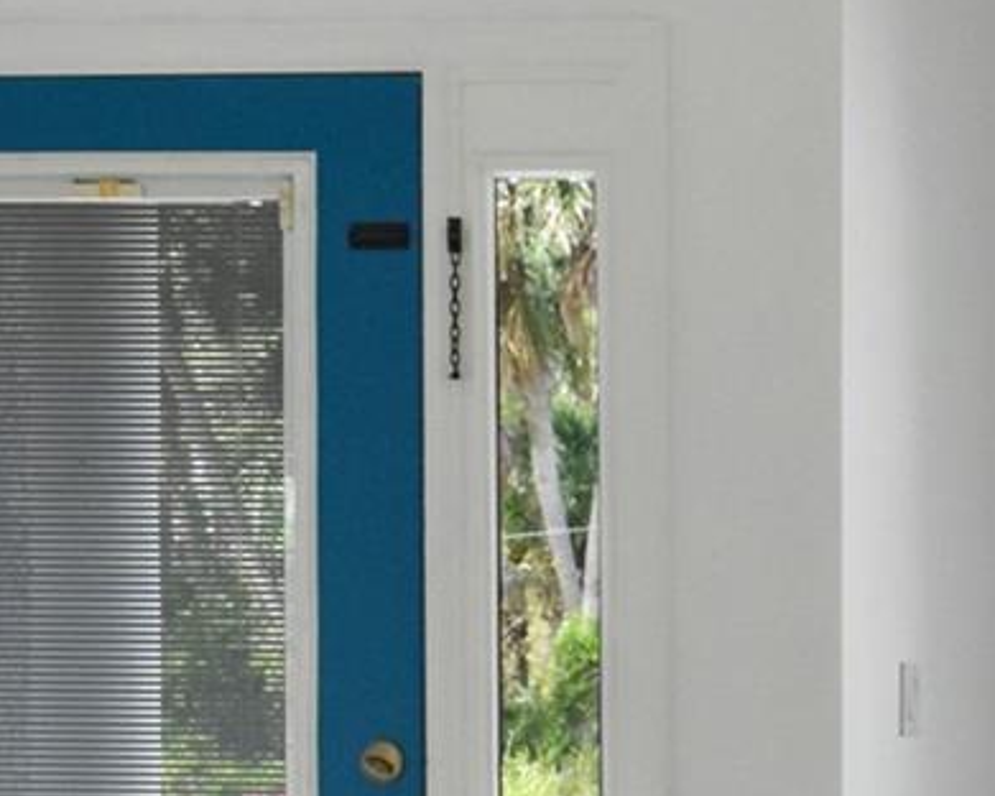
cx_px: 1528
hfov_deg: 16.6
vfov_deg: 14.6
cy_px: 773
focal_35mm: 104
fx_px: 3063
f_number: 9
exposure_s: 1/160
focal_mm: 18
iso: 1600
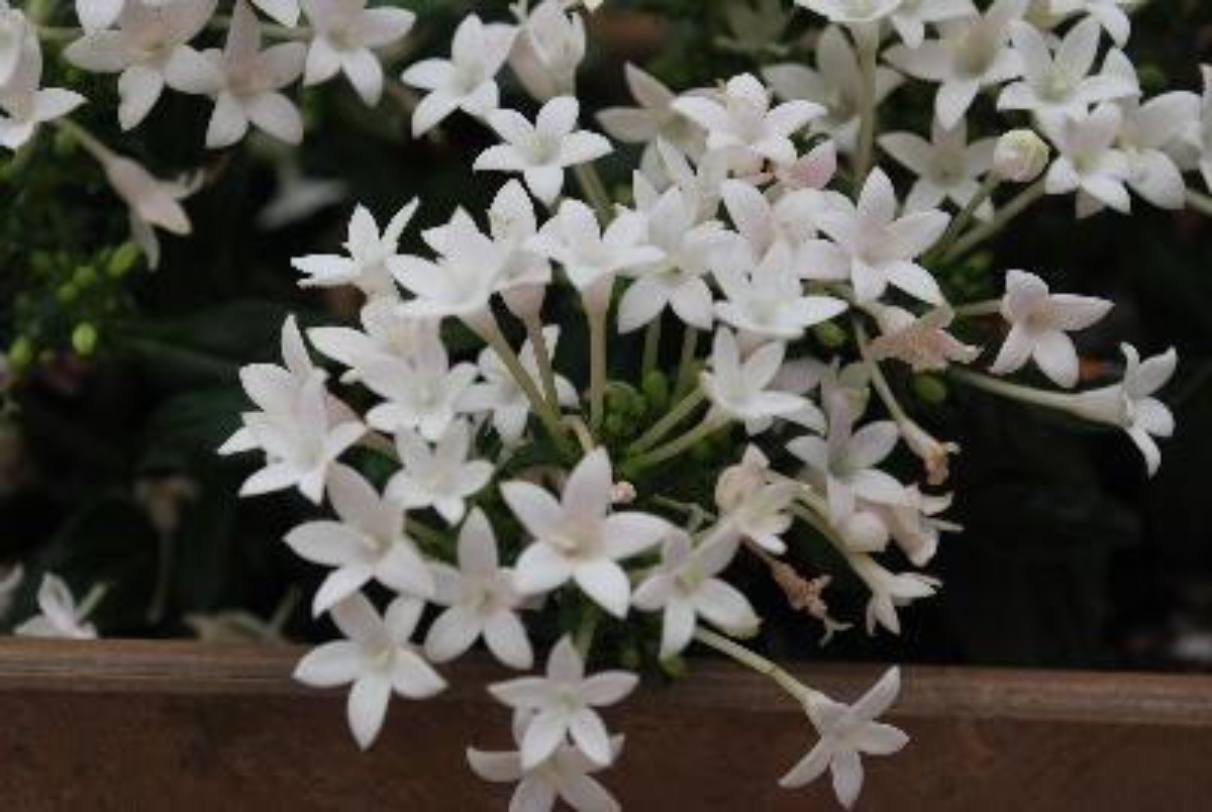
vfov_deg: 16.6
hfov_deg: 24.6
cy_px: 406
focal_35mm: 82
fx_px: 2782
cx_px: 606
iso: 100
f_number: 8
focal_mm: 55
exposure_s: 1/80
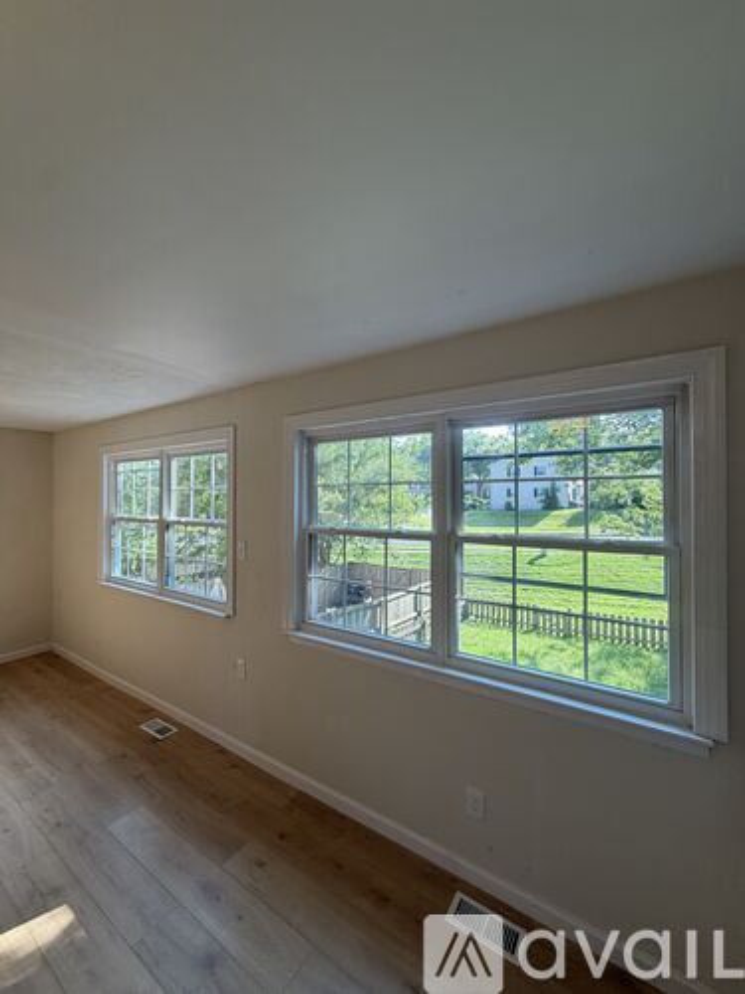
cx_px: 372
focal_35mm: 14
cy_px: 497
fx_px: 402
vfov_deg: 102.1
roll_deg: -0.4
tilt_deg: +0.4
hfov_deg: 85.7
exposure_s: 1/120
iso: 64
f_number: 2.2
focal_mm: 2.22
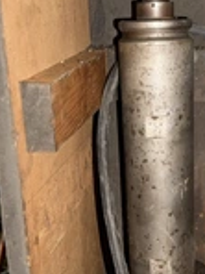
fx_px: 513
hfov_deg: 22.4
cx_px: 155
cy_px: 207
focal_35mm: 65
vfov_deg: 29.3
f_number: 1.78
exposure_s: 1/4
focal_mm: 6.76
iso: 100
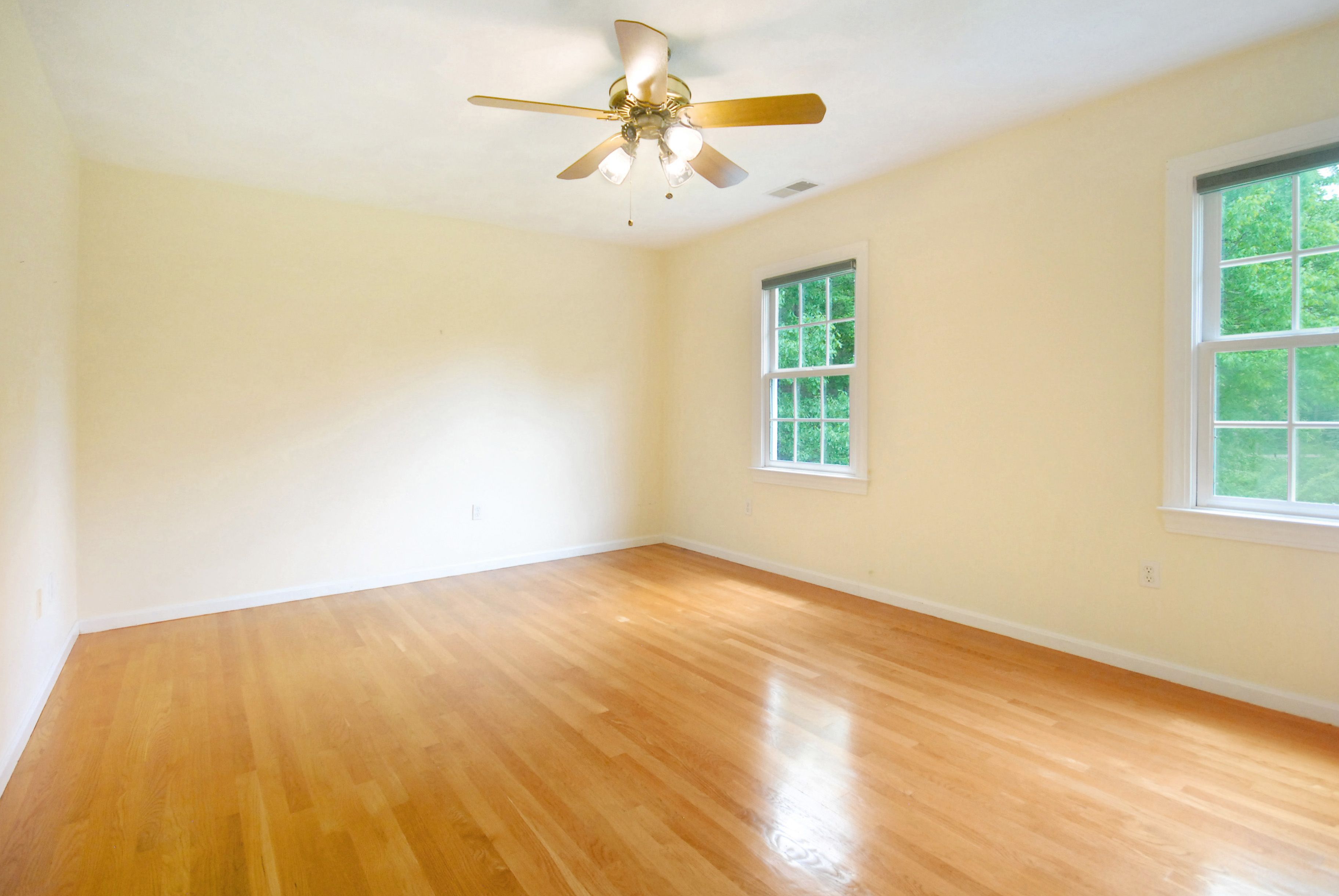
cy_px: 466
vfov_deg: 73.9
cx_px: 690
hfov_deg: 96.6
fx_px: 596
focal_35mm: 16
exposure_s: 1/30
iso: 800
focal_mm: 10
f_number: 5.6
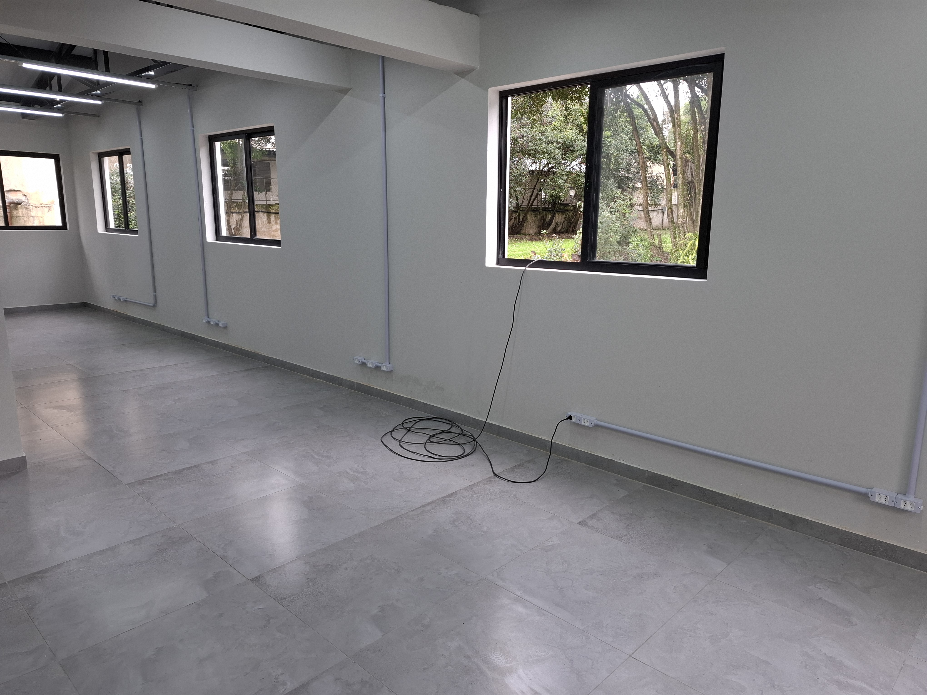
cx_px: 464
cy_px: 348
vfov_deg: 58.9
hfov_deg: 73.9
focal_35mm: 23
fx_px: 616
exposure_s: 1/120
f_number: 1.8
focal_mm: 5.54
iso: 80
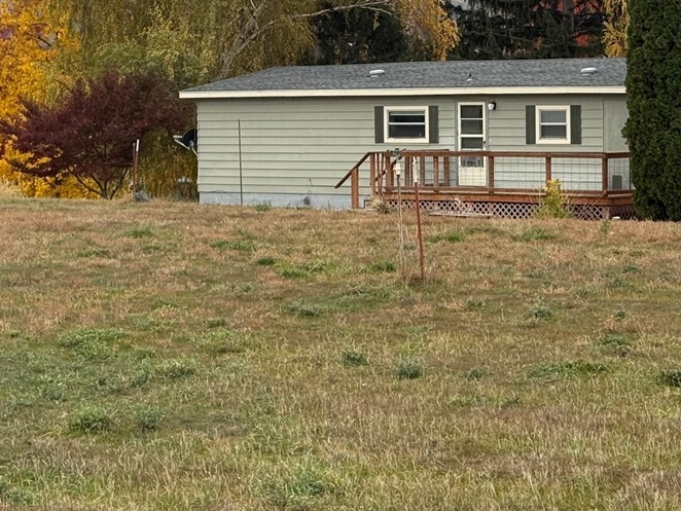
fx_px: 2283
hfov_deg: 17.0
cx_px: 307
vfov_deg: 12.7
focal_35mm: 116
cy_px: 79
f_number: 1.78
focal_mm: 6.76
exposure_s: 1/1185
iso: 64
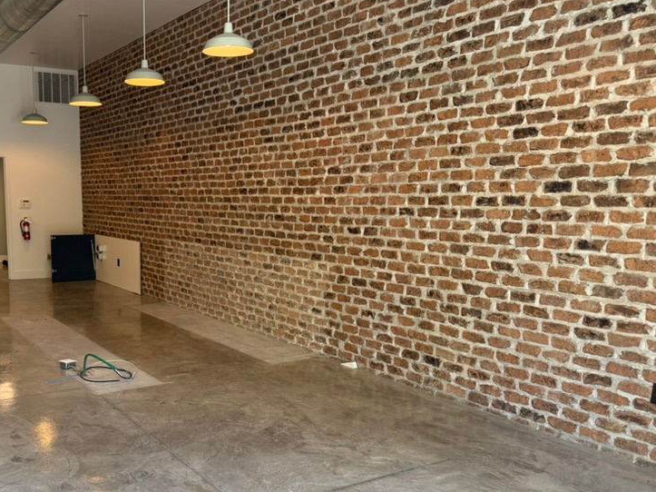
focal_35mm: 34
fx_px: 644
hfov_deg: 52.5
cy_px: 282
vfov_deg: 41.7
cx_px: 200
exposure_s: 1/132
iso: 160
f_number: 1.78
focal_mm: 6.76
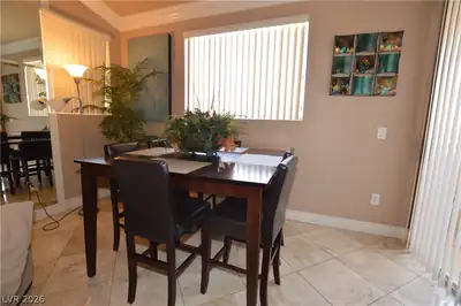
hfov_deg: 100.4
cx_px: 230
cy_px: 153
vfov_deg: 77.2
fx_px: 192
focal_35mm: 15
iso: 400
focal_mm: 10
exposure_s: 1/80
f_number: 4.5
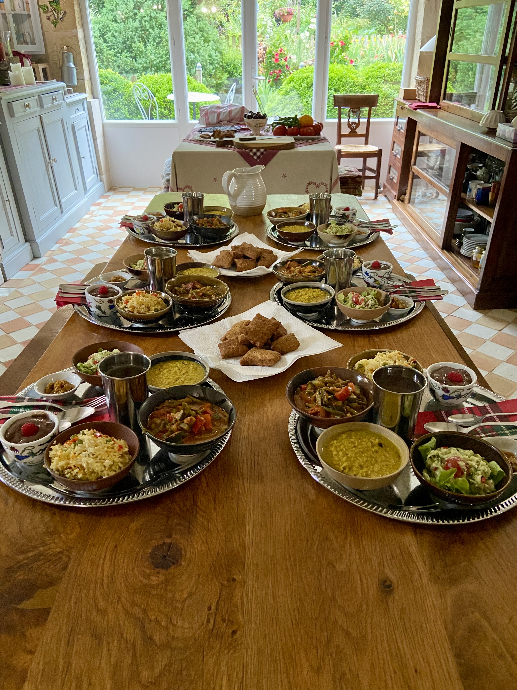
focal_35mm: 26
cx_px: 258
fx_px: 518
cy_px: 345
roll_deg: +1.2
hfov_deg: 53.1
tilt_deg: -29.7
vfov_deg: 67.3
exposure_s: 1/60
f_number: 1.8
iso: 500
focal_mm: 4.25
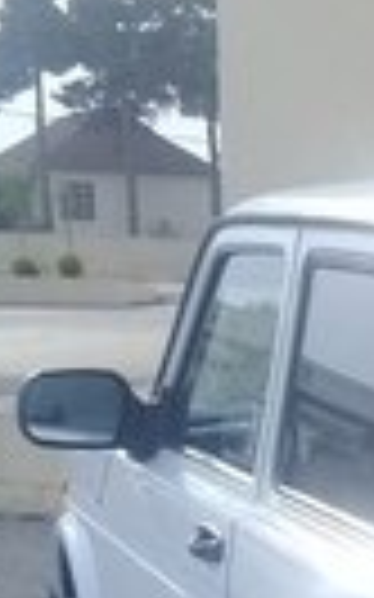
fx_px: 2008
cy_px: 715
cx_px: 807
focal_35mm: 123
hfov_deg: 9.7
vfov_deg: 16.3
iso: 50
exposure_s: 1/646
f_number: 2.2
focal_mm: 3.3
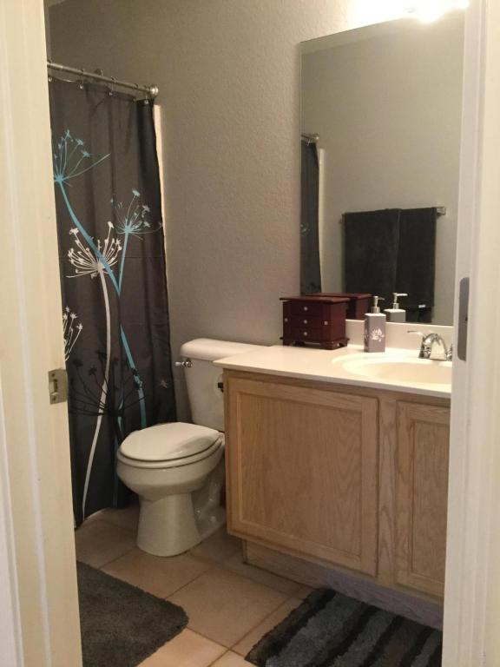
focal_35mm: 31
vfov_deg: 58.4
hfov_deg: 45.4
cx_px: 250
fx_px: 597
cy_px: 334
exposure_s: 1/17
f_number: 2.4
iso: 200
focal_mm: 3.3
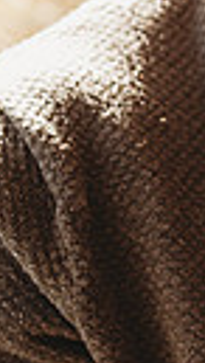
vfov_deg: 18.4
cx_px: 576
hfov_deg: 9.1
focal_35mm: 113
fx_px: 1087
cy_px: 367
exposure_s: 1/320
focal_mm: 24
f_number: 2.8
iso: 200
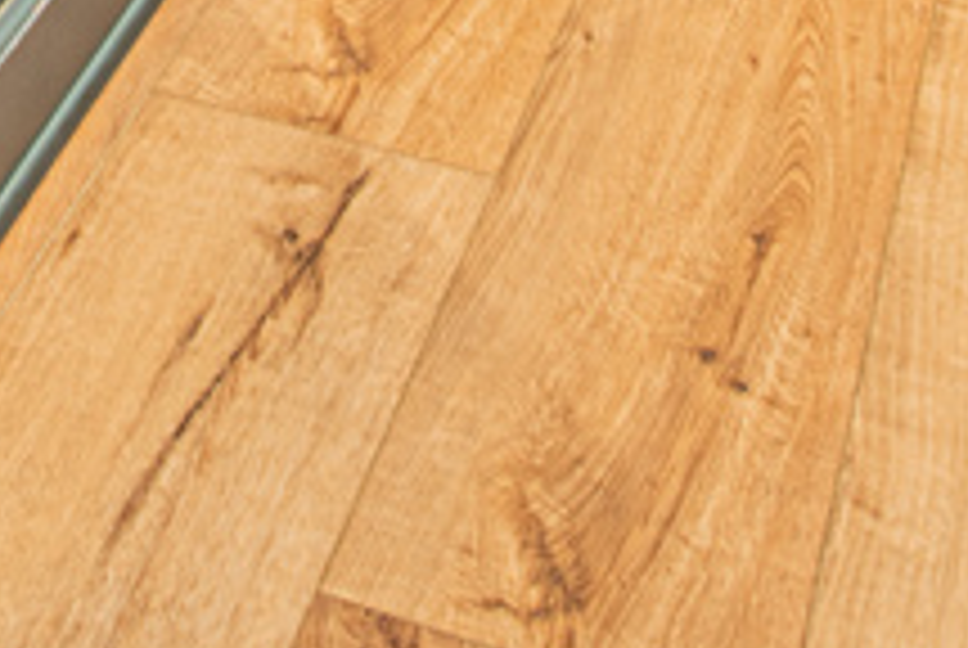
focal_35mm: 104
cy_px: -1593
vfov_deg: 9.0
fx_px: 2800
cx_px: -61
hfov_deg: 18.9
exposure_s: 3
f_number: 9
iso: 64
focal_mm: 14
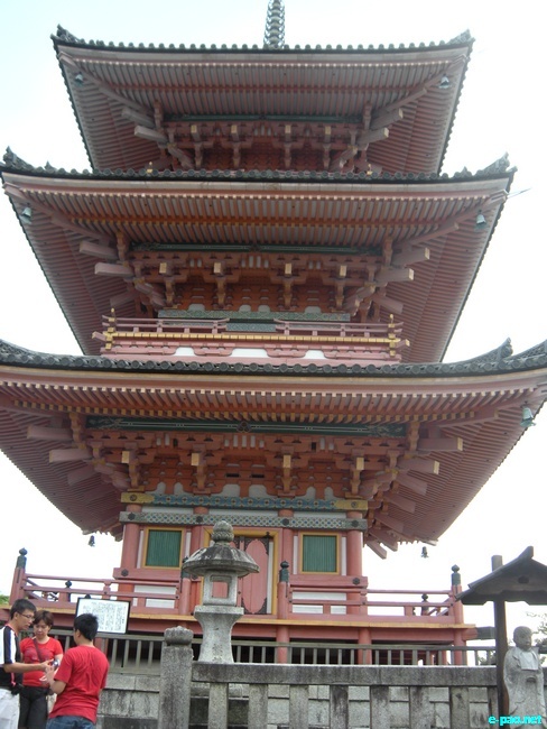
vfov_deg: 52.6
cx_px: 274
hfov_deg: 40.7
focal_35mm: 35
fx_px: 737
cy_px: 364
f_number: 3.8
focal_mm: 5.9
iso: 64
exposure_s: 1/64.2
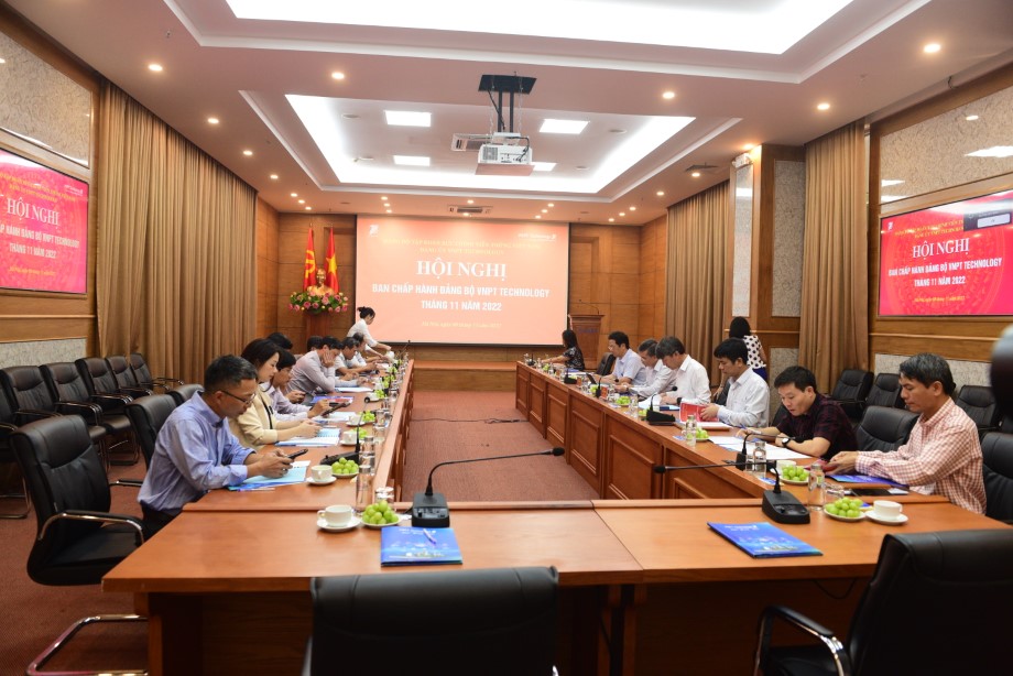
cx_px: 506
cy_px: 338
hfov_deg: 73.7
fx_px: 676
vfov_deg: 53.2
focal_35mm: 24
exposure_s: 1/125
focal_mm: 24
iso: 1600
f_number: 4.5
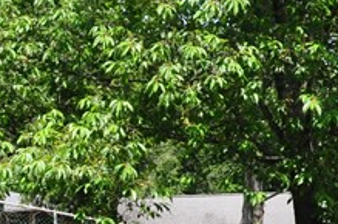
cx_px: -119
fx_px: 1255
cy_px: 250
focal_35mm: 134
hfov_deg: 14.6
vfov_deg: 10.1
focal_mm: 18
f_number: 9.5
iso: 400
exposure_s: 1/350
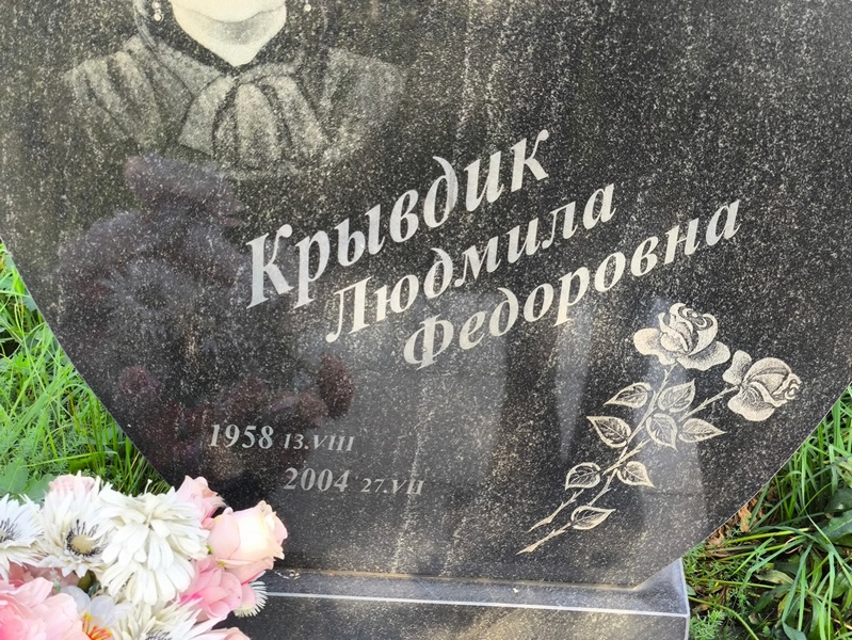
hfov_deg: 38.2
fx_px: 1231
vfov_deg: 29.1
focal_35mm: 50
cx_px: 426
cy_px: 320
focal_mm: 4.71
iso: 64
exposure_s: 1/120
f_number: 1.7
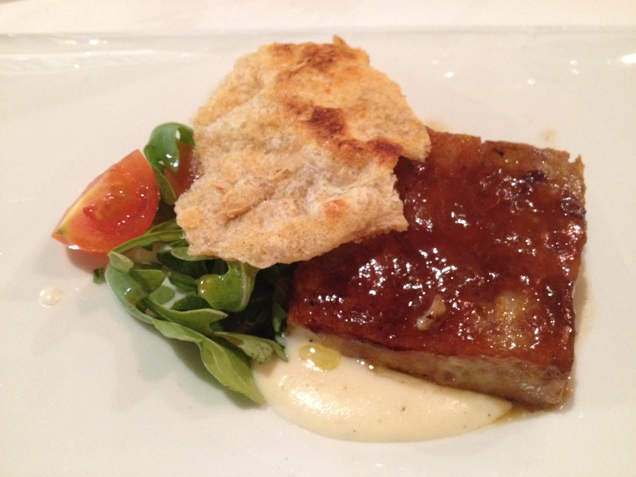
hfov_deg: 52.6
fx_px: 643
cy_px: 238
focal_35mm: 35
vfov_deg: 40.7
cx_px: 318
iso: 500
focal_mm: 4.28
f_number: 2.4
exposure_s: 1/15
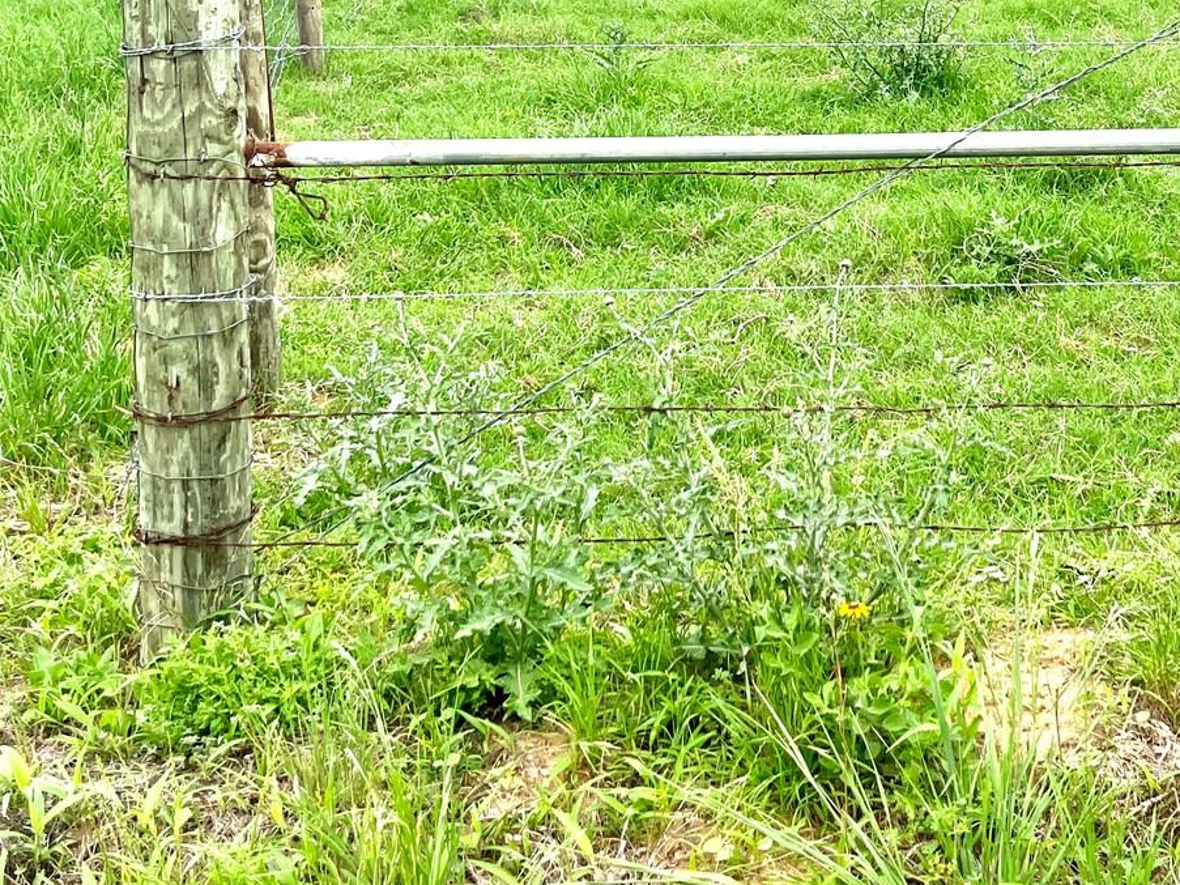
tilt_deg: -8.2
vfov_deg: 23.7
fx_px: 2011
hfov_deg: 32.4
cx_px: 793
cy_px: -8
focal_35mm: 59
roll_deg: +2.2
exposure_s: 1/1517
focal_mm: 5.1
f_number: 1.6
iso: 50
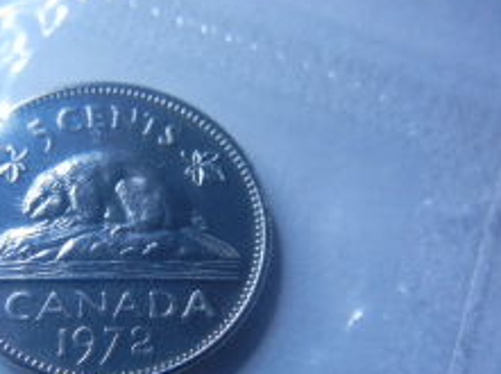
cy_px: 250
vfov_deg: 28.3
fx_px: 737
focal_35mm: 51
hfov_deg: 37.0
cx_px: 155
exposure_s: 1/280
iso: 160
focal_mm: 5.4
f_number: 3.5
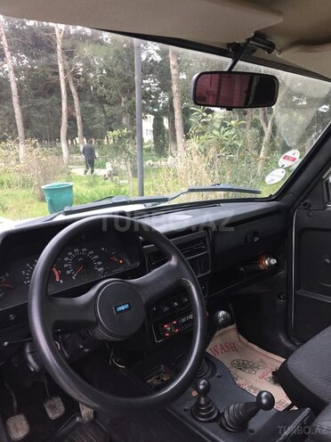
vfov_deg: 61.7
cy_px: 221
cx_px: 166
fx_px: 370
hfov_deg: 48.2
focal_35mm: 29
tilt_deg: -11.0
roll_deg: +1.6
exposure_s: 1/33
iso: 64
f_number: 2.2
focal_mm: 4.15
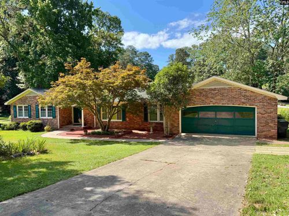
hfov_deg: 71.6
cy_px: 108
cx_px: 144
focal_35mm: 24
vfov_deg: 56.7
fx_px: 200
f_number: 1.78
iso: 100
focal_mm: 6.76
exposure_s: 1/3145
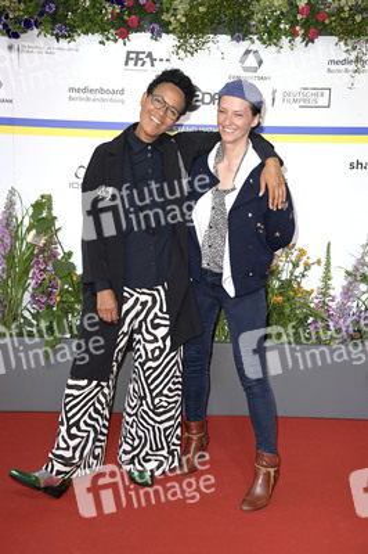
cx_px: 184
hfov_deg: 24.2
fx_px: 860
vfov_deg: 35.7
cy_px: 277
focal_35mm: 56
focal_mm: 56
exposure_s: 1/250
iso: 640
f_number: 5.6
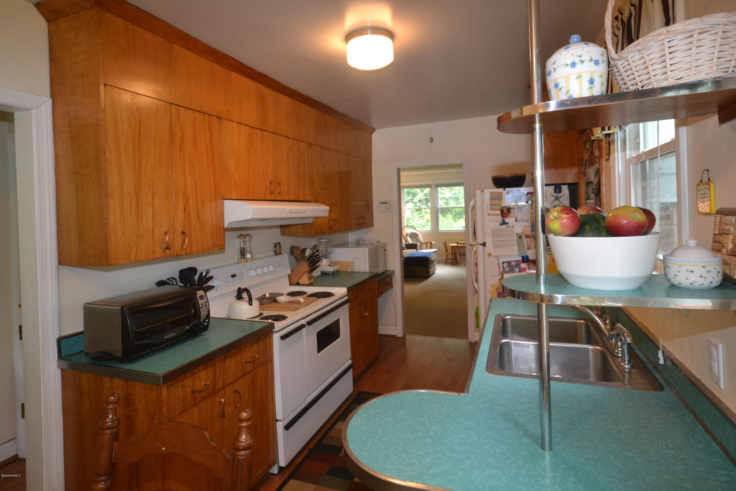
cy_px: 246
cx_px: 368
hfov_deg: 92.4
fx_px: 353
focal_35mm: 17
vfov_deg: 69.7
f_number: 4.2
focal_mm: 11.5
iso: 1250
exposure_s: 1/60
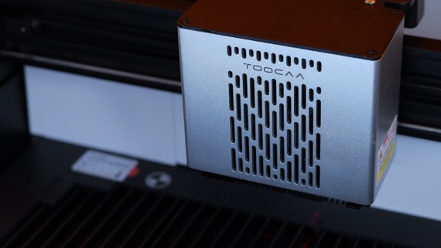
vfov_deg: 14.1
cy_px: 97
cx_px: 301
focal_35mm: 86
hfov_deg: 24.6
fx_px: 1006
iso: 500
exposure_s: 1/320
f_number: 2.8
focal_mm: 35
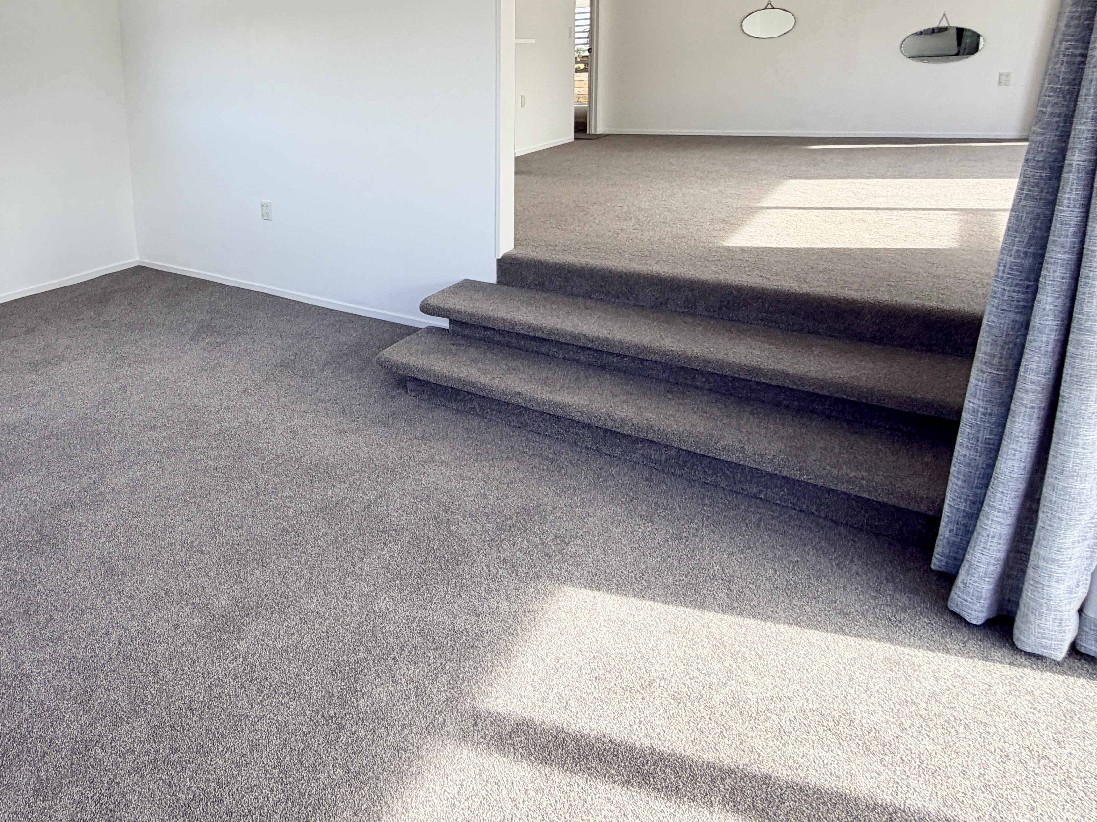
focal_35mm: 24
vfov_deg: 54.1
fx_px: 761
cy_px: 200
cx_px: 253
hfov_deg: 66.4
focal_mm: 2.22
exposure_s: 1/134
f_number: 2.2
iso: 40
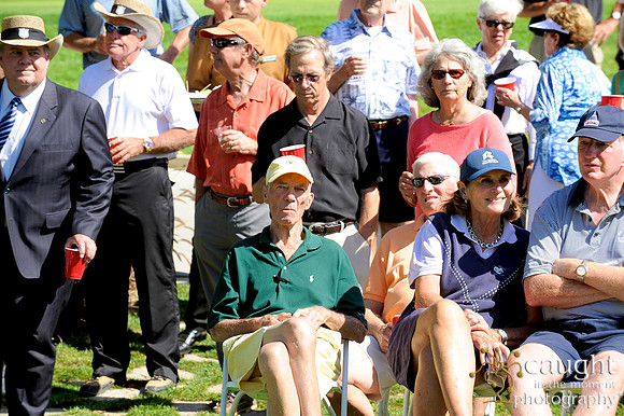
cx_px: 312
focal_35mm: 200
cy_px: 208
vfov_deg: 6.9
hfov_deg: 10.3
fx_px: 3465
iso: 200
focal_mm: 200
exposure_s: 1/200
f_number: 9
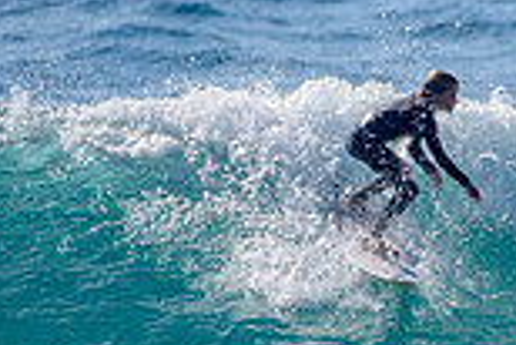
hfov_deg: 0.9
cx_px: 450
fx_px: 33169
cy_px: 293
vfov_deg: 0.6
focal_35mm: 2312
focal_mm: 500
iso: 125
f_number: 5.6
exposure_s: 1/2000
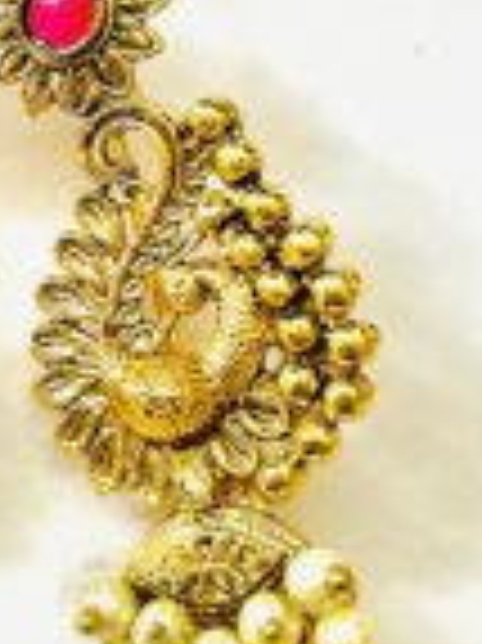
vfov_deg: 18.0
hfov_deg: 13.3
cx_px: -50
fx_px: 2027
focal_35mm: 109
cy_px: 225
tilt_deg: -76.7
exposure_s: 1/121
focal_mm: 5.7
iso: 100
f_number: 1.5
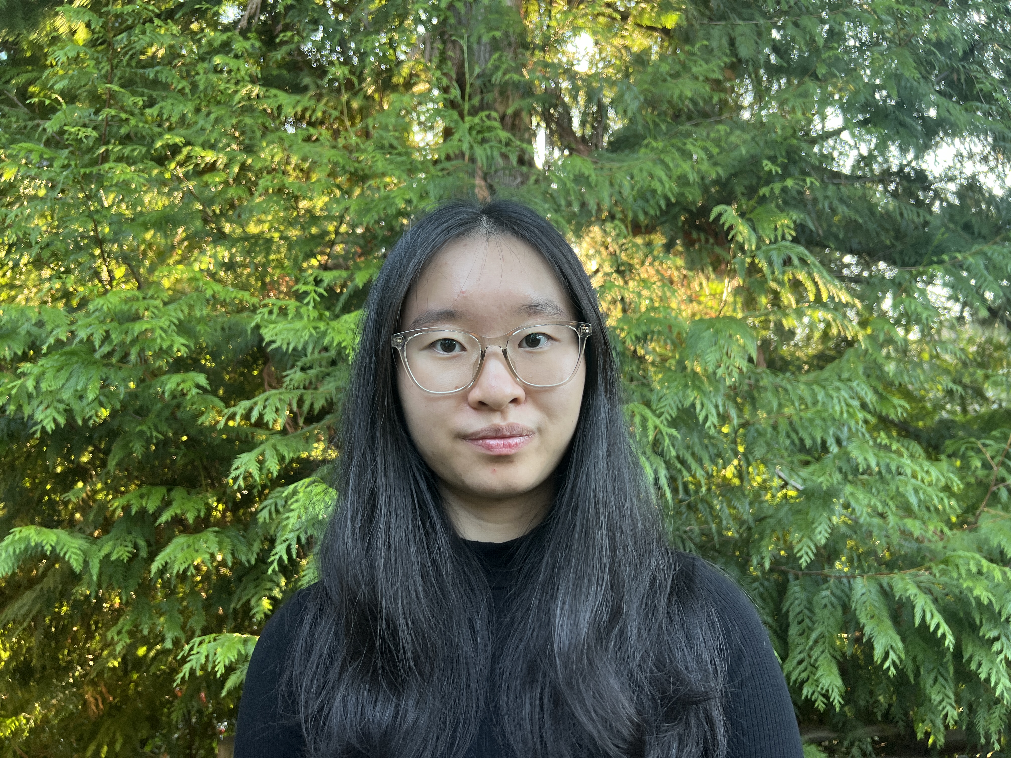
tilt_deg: +5.5
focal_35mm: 26
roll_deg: +1.3
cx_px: 506
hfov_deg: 67.3
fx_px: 759
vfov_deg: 53.1
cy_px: 379
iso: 100
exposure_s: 1/121
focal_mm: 5.7
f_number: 1.5
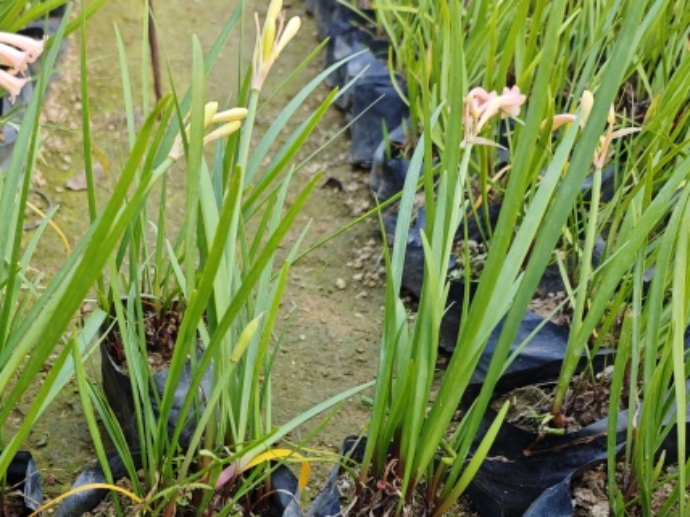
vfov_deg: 32.0
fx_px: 857
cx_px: 206
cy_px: 461
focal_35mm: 43
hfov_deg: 43.0
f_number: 1.6
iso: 50
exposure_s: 1/100
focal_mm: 6.55
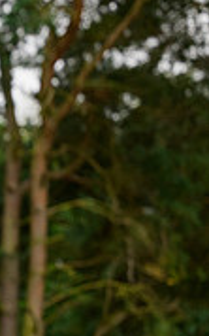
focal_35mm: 248
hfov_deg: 5.1
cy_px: 265
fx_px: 2264
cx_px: -368
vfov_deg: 8.5
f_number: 3.5
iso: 1000
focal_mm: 70
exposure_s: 1/500
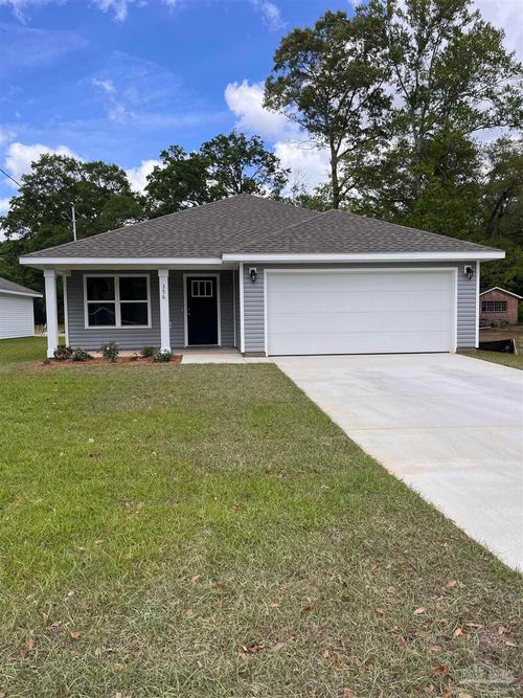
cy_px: 349
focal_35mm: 26
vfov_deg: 67.3
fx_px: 524
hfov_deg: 53.0
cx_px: 262
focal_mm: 5.1
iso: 50
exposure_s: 1/2358
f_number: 1.6
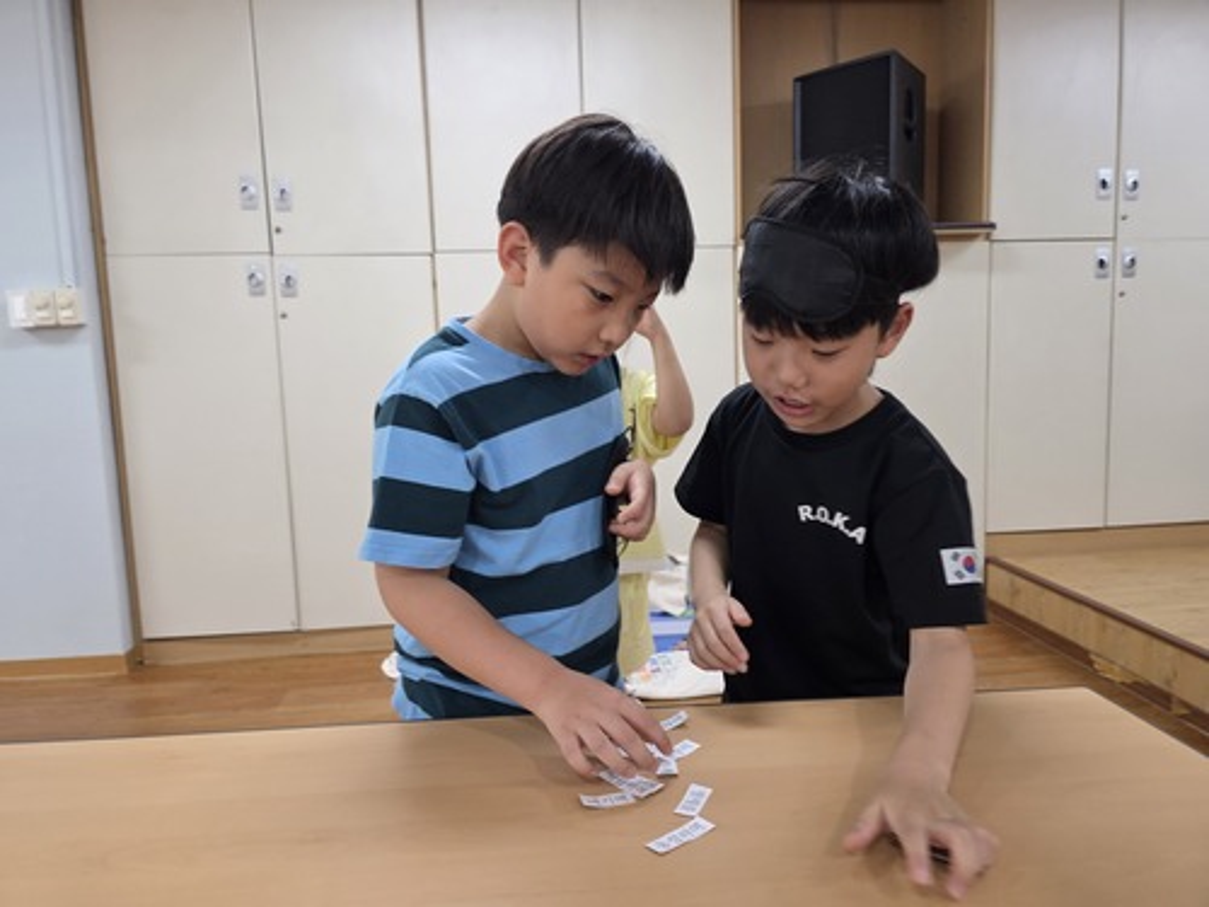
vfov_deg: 58.9
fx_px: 803
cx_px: 604
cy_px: 454
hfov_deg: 73.9
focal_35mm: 23
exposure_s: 1/120
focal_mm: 6.3
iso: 320
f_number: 1.7
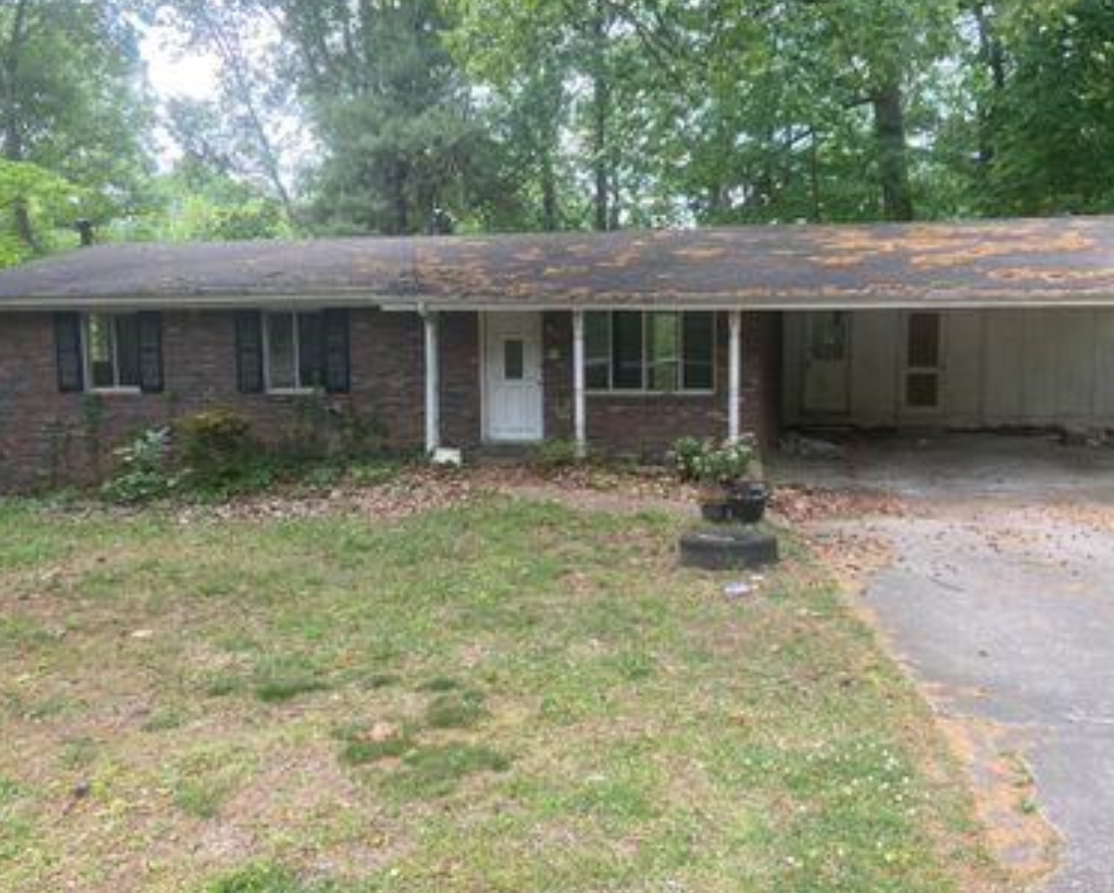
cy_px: 426
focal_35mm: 34
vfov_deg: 43.4
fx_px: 1122
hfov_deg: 52.8
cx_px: 573
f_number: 1.8
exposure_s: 1/187
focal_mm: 4.25
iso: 32
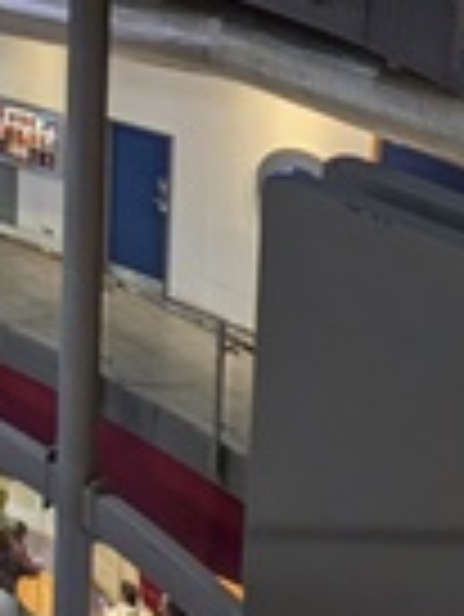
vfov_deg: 28.4
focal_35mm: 56
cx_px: -374
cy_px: -180
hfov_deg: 19.5
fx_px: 999
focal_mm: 2.23
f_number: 1.95
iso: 285
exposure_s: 1/25
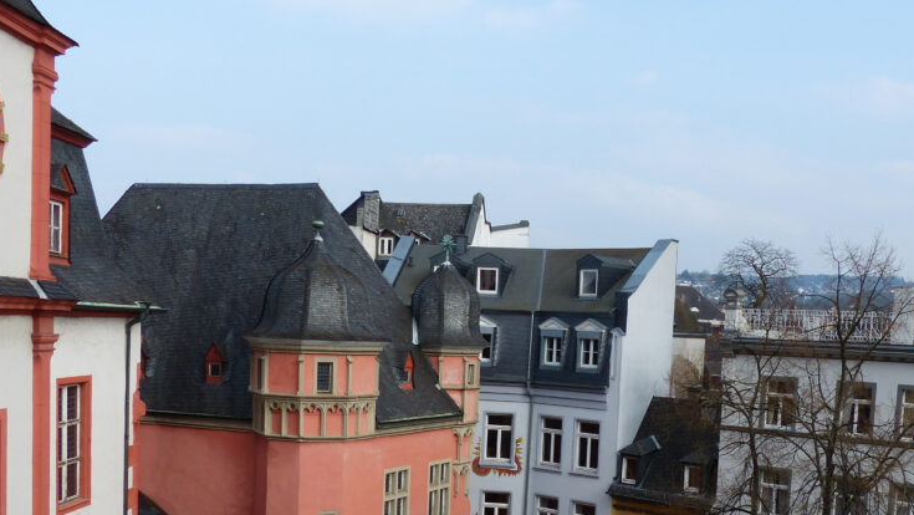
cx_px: 491
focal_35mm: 44
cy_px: 417
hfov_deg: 46.3
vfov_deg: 26.6
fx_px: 1067
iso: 100
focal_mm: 5
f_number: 4
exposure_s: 1/500
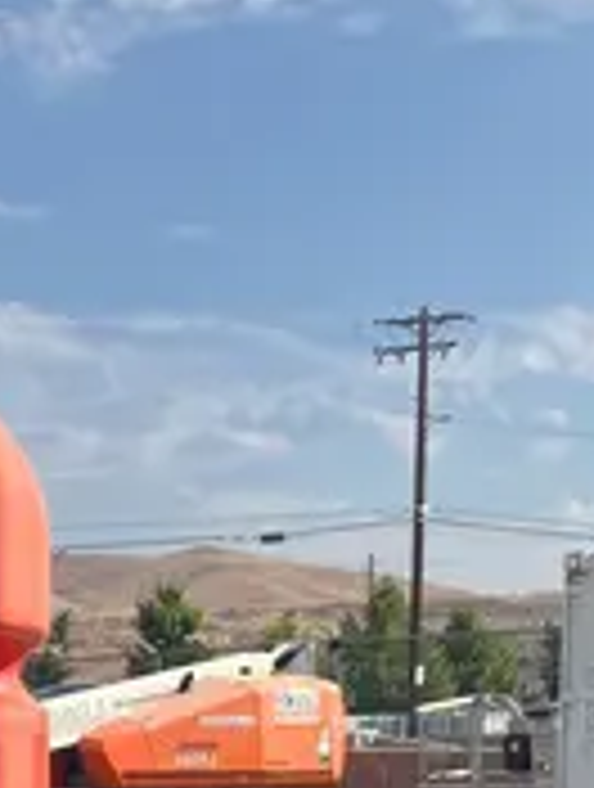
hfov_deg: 11.9
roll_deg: -1.0
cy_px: 1069
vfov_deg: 15.8
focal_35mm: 117
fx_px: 2667
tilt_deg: -5.5
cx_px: -405
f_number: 1.8
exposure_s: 1/1946
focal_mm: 3.99
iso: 32
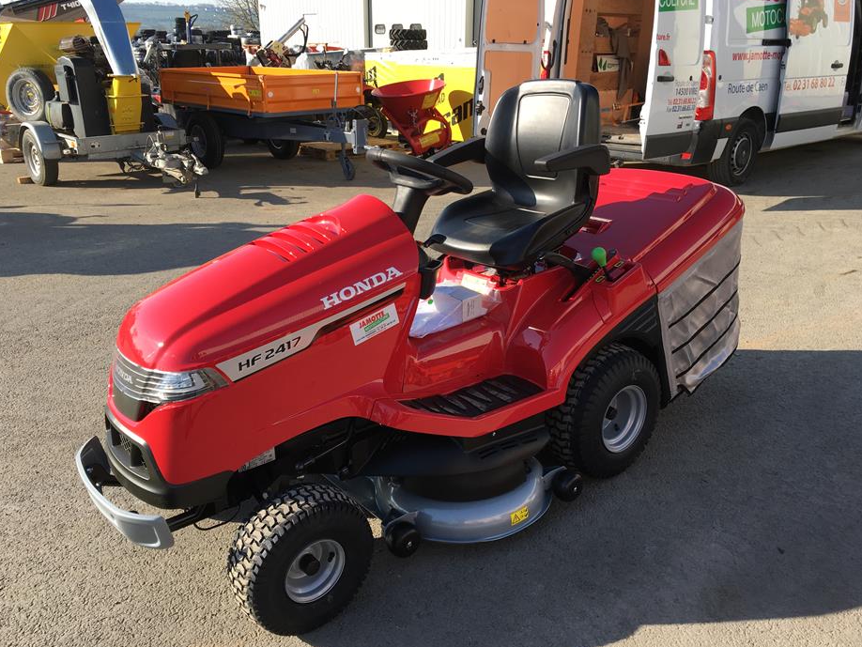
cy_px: 319
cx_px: 427
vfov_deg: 46.8
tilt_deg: -19.4
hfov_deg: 60.0
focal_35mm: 30
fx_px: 747
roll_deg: +0.3
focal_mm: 4.15
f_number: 2.2
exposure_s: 1/605
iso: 25
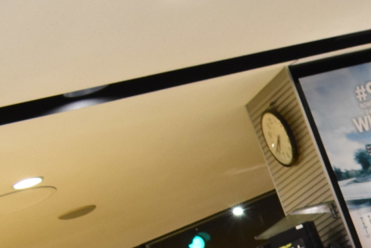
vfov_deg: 8.2
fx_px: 1643
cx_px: 783
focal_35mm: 159
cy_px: 478
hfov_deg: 11.4
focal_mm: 23
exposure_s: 1/40
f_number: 8
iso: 900
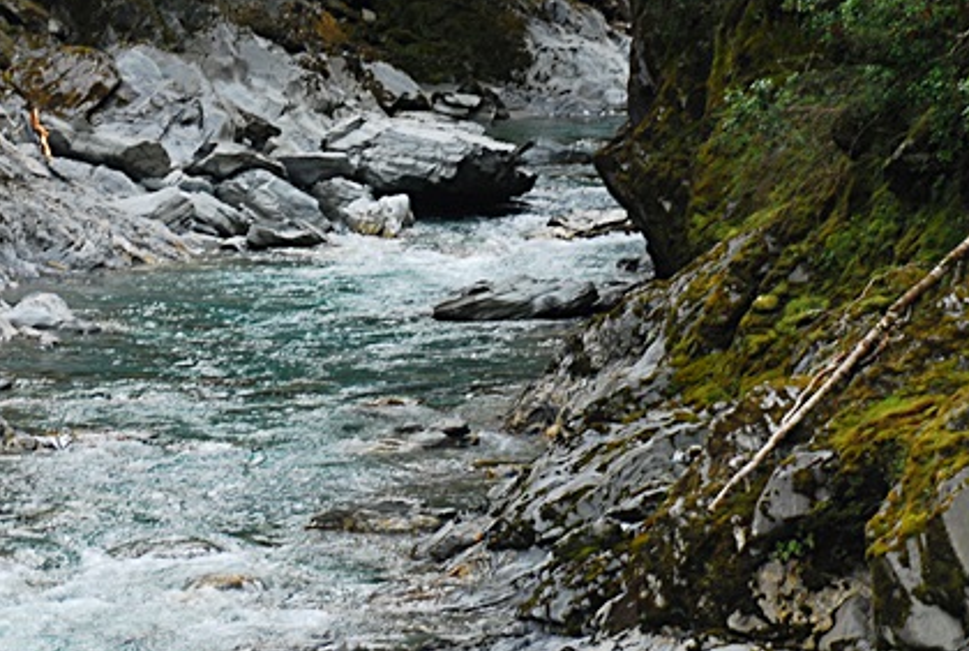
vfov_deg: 7.8
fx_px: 4774
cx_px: 182
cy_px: 289
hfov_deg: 11.5
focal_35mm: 177
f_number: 5.6
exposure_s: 1/125
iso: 400
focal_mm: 62
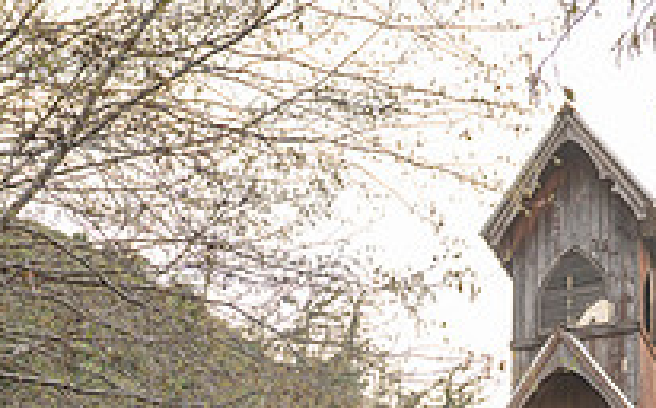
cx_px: 117
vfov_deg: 13.2
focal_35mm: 90
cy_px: 713
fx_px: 1606
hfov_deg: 22.7
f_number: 5.6
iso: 200
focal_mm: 24
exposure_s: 1/125
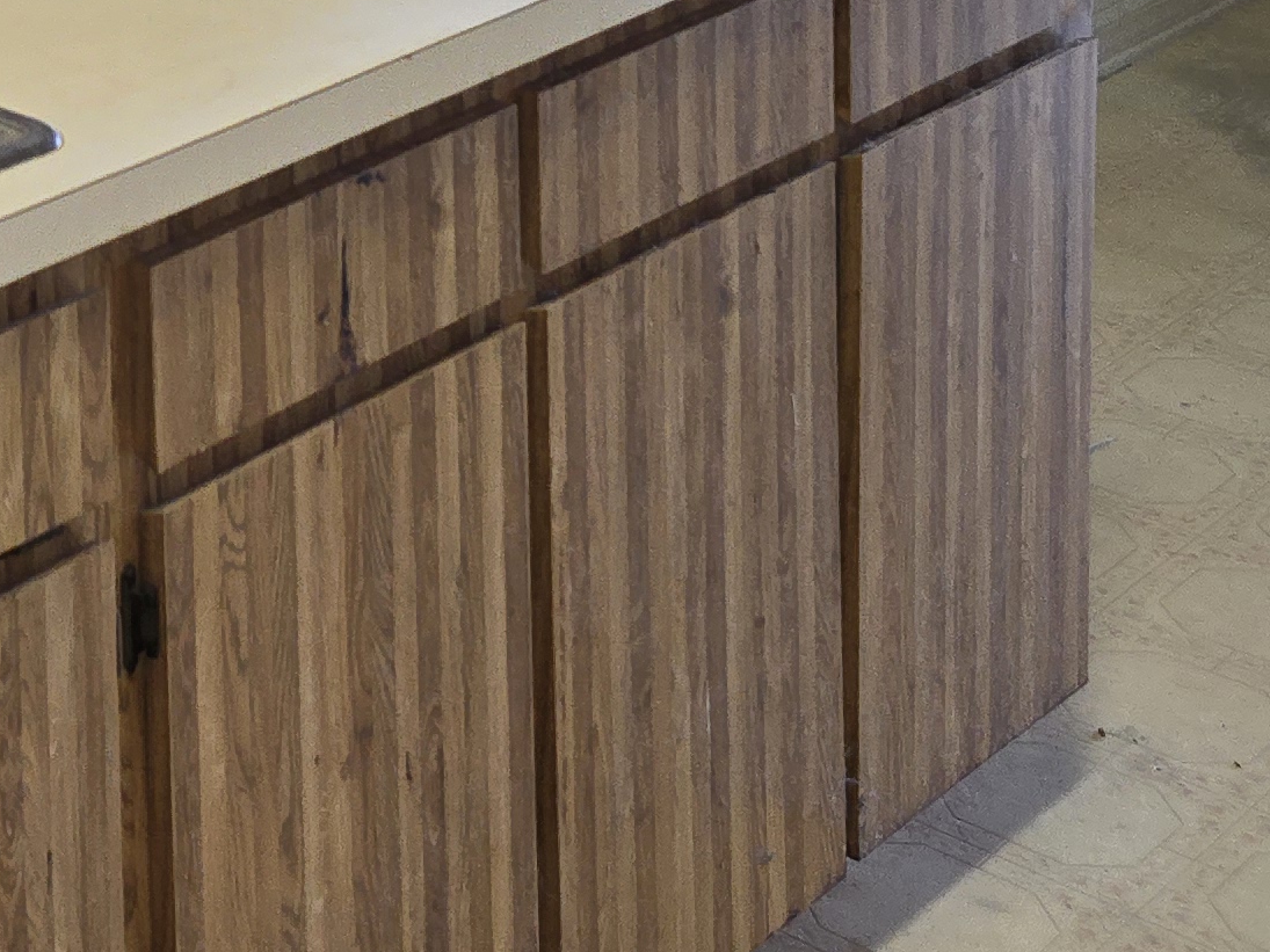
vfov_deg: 15.5
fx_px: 3081
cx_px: -511
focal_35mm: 84
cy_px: -681
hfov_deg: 20.6
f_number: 1.7
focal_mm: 6.3
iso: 125
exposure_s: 1/30
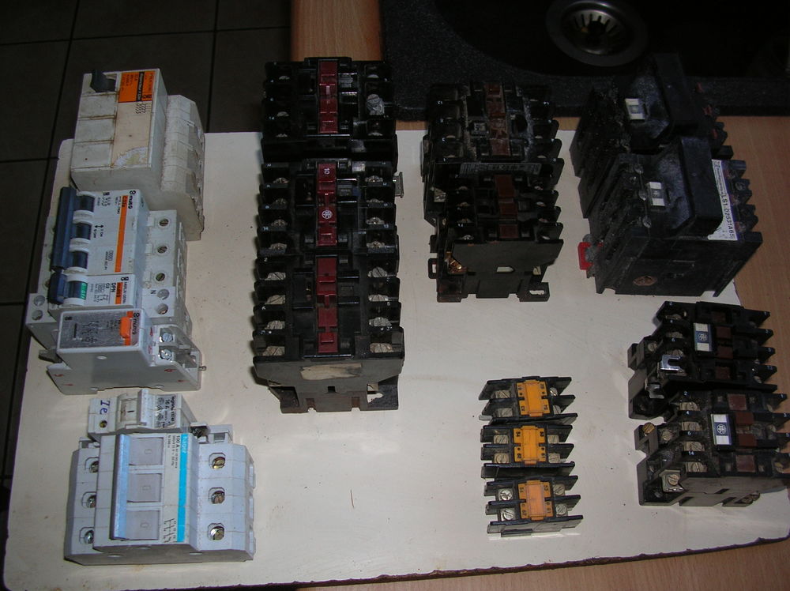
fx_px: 798
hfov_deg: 52.7
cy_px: 296
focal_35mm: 35
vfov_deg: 40.6
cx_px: 395
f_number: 2.8
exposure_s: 1/60.1
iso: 50
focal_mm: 5.8
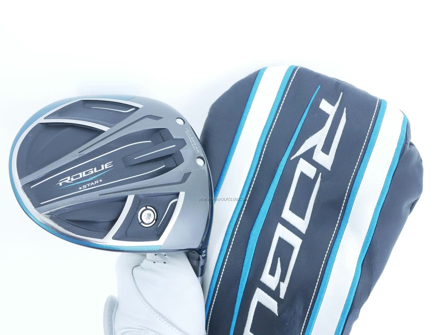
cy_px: 168
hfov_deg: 38.2
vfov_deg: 29.1
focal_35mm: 50
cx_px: 223
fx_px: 644
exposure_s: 1/40
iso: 1600
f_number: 4.5
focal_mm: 25
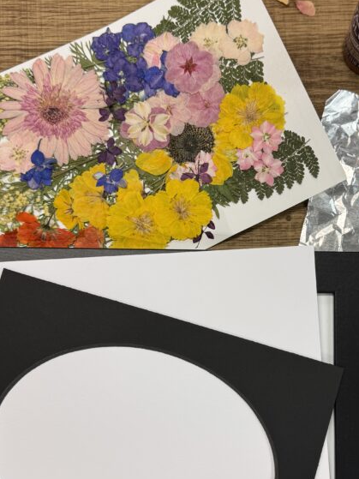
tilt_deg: -85.8
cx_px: 246
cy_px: 284
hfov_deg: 32.5
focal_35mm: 44
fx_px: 609
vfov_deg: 42.8
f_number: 1.78
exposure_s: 1/120
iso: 80
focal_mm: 6.76
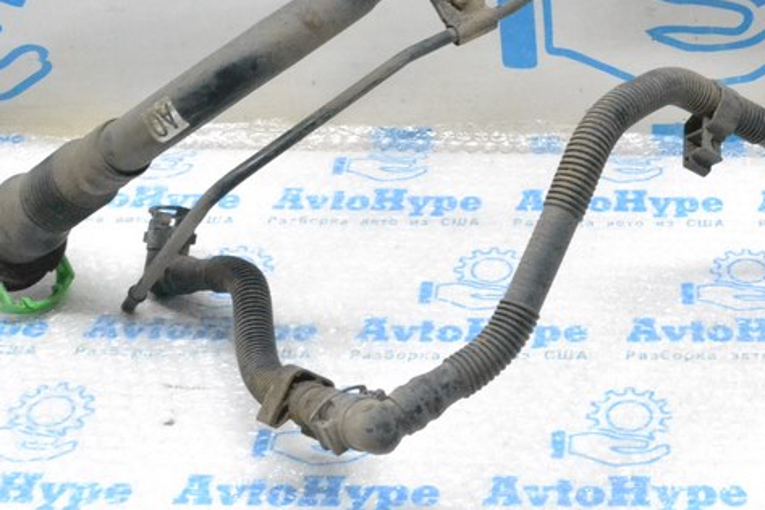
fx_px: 1657
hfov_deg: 25.3
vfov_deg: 17.0
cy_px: -20
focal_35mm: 78
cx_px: 673
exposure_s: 1/100
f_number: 11
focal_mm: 24
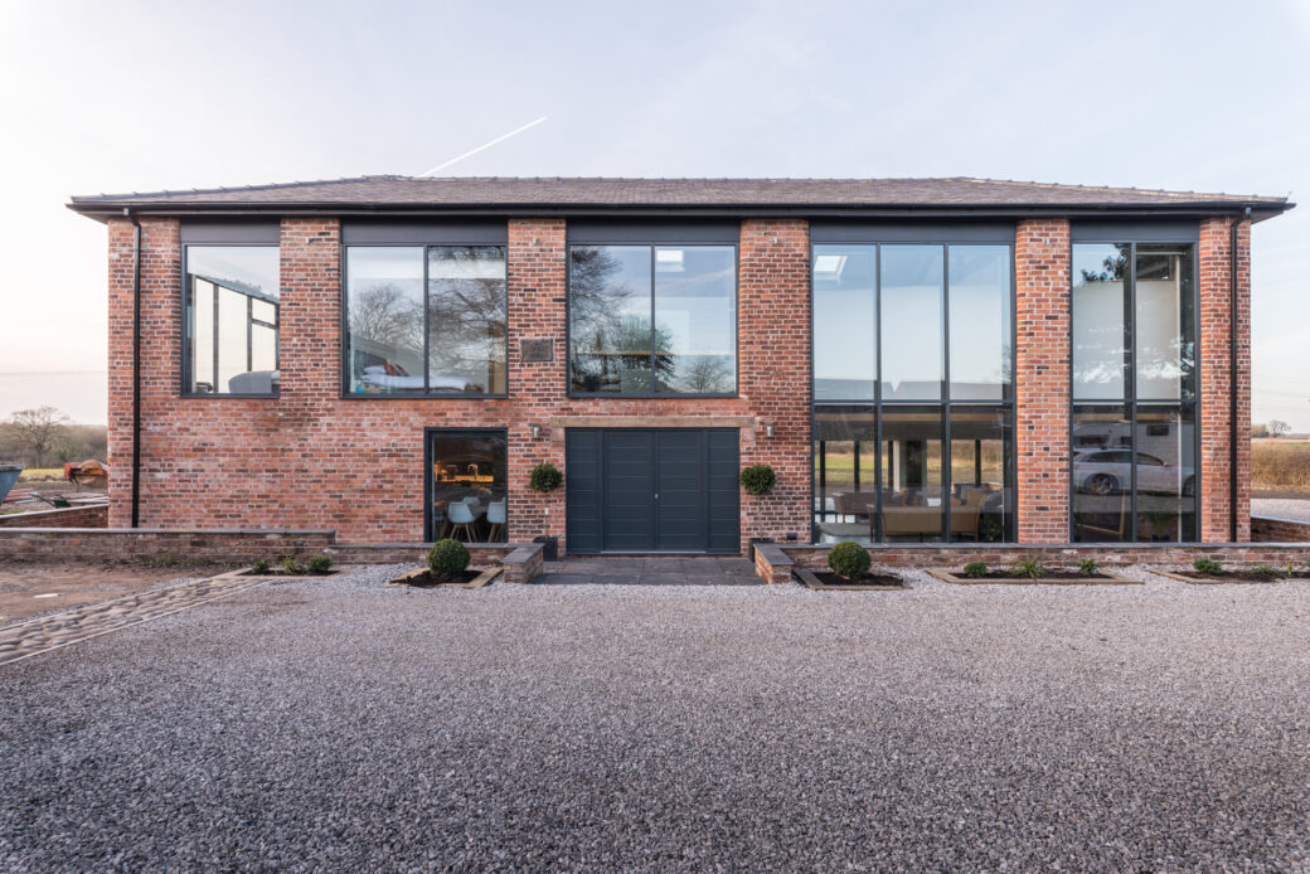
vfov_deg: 64.6
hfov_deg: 86.9
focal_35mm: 19
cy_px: 437
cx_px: 655
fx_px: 692
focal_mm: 19
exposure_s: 1/15
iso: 100
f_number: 9
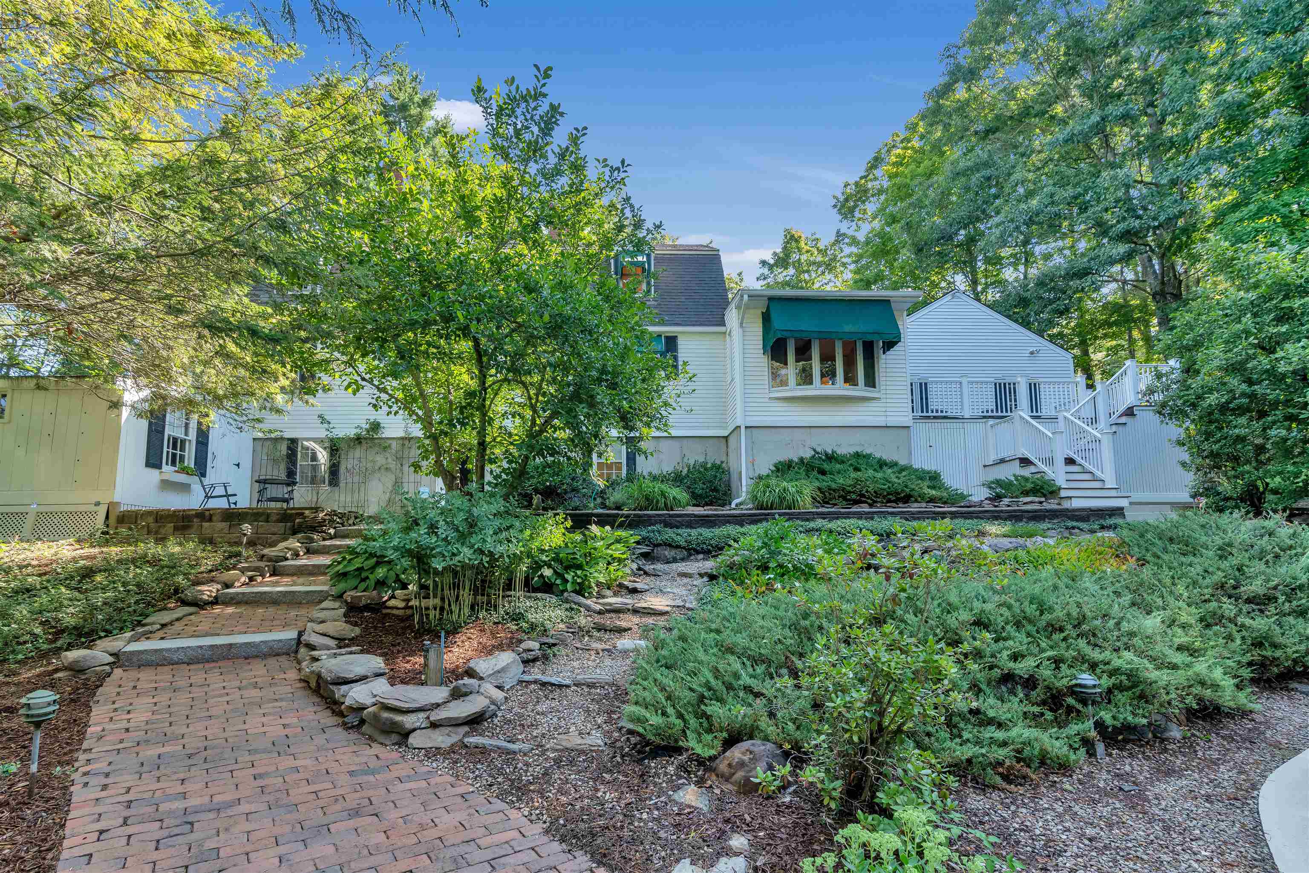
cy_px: 436
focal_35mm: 16
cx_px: 654
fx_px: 582
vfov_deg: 73.8
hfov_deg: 96.7
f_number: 8
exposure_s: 1/125
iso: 800
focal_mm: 16
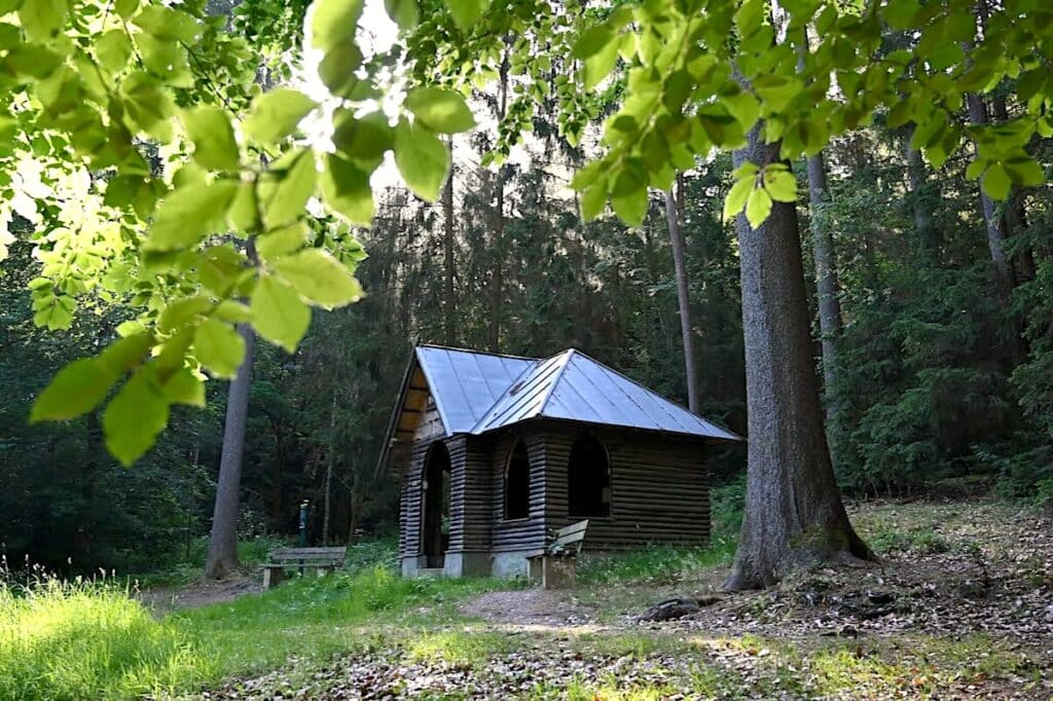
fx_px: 702
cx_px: 526
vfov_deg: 53.1
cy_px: 350
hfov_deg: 73.8
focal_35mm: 24
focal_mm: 24
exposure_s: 1/200
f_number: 4
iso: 400
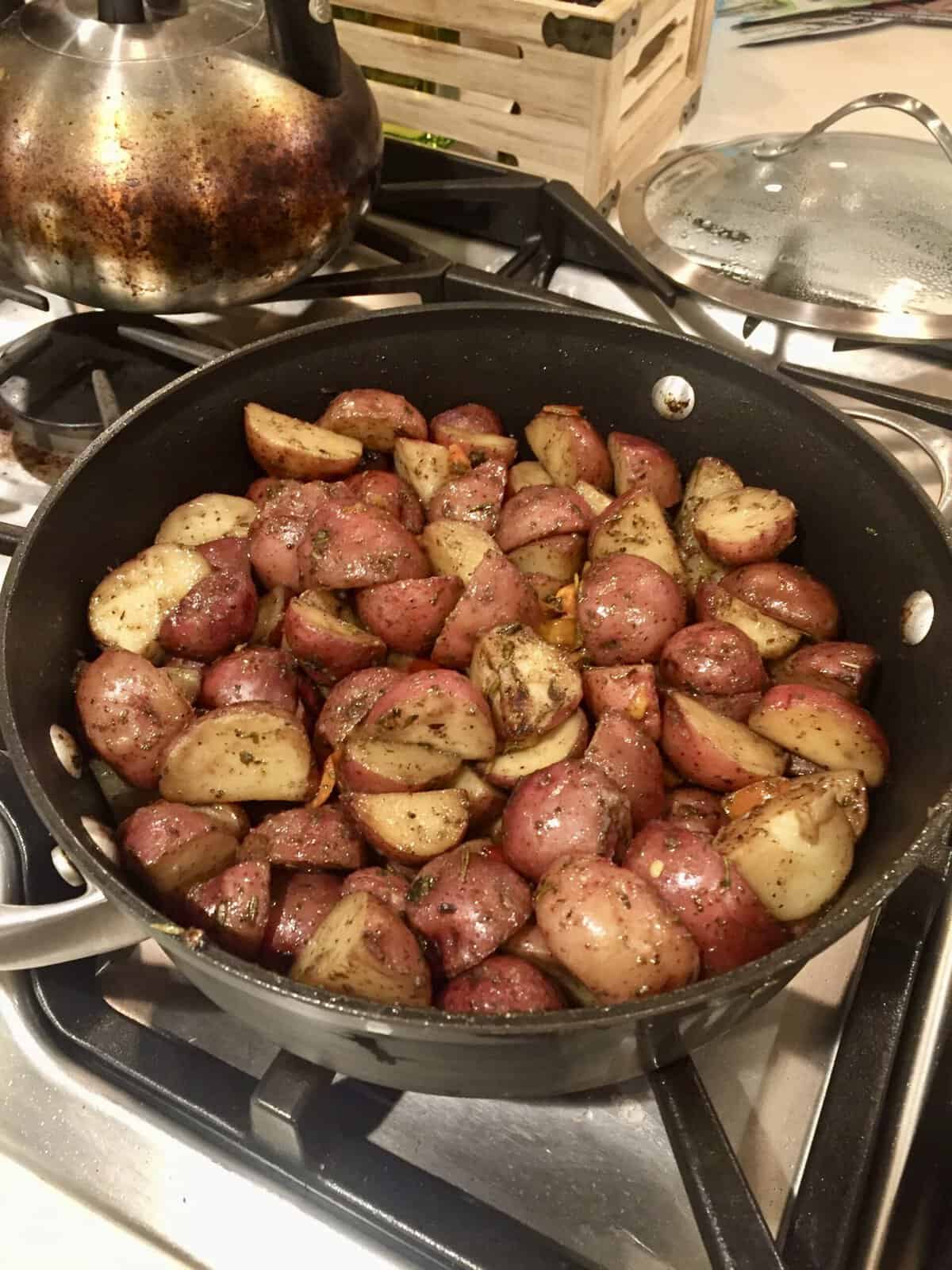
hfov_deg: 48.2
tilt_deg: -48.3
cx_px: 476
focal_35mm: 29
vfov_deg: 61.7
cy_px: 635
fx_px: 1063
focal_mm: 4.15
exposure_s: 1/17
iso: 250
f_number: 2.2
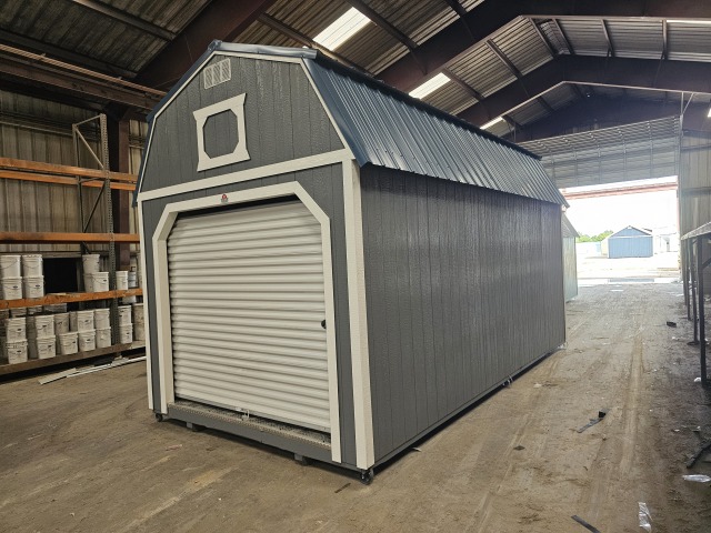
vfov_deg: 58.9
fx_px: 472
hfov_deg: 73.9
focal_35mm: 23
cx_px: 356
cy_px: 266
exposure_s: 1/359
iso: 400
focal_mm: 6.3
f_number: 1.7
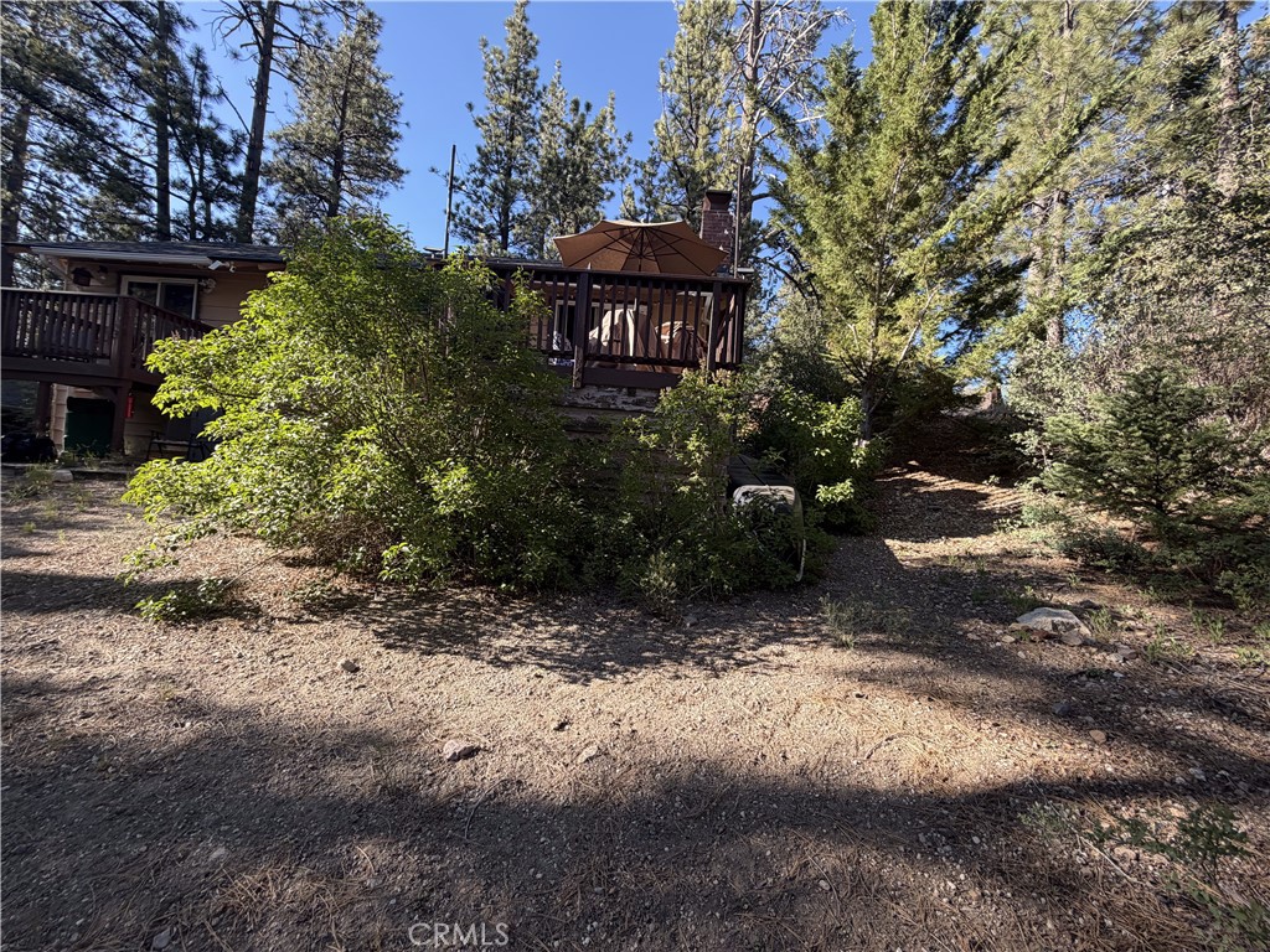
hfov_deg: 102.1
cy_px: 476
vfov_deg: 85.7
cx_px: 635
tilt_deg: +3.3
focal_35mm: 14
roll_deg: -6.6
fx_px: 514
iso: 50
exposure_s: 1/300
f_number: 2.2
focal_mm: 2.22
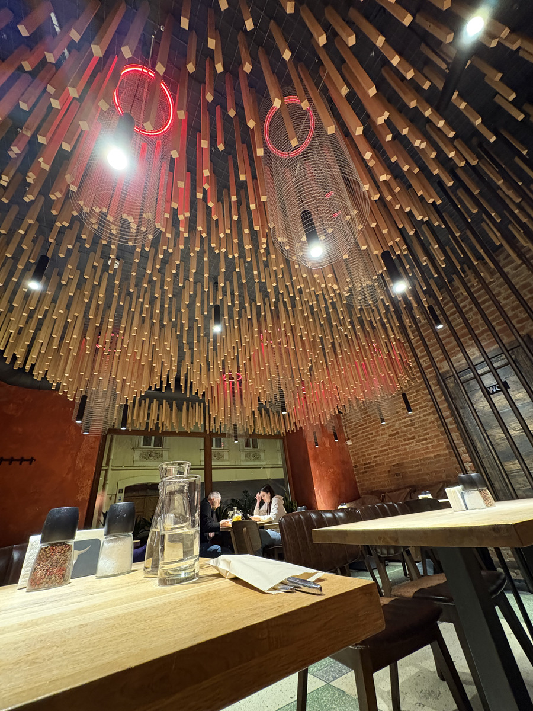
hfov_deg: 85.7
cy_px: 356
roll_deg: +6.8
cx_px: 266
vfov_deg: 102.1
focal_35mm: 14
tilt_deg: +29.2
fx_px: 287
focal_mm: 2.22
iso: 1000
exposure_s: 1/40
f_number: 2.2
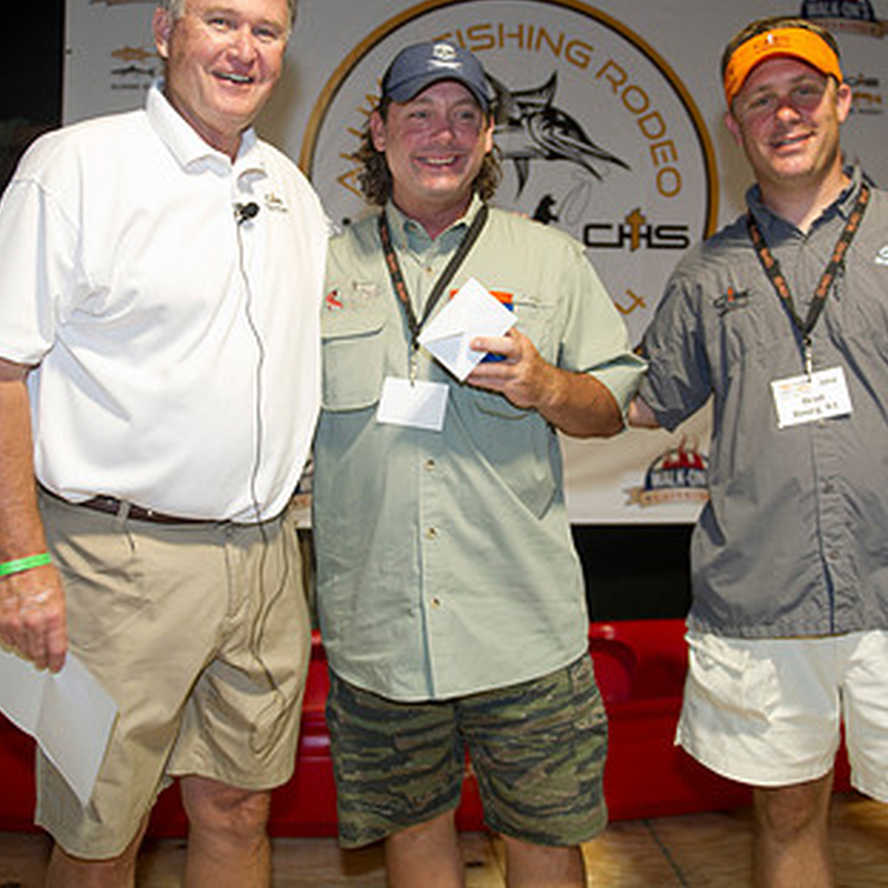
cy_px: 343
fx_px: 1103
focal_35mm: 38
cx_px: 437
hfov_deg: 43.9
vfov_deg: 43.6
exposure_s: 1/80
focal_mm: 24
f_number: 2.8
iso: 320
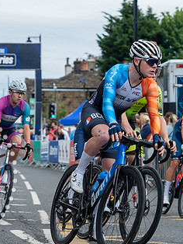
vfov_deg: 12.6
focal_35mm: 156
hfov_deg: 9.5
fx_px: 1098
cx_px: 146
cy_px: 86
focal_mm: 64
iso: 800
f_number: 3.5
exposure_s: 1/800
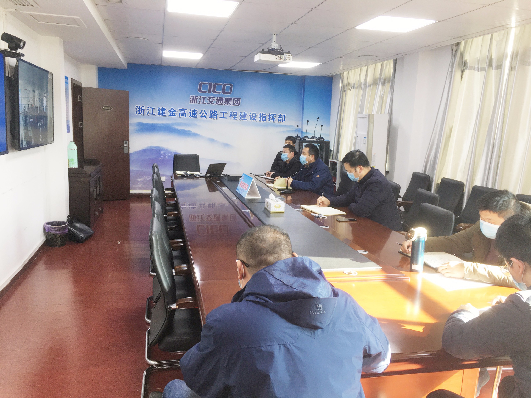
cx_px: 266
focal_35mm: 29
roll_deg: -2.5
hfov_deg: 61.7
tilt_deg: -8.9
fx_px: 445
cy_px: 199
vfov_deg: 48.2
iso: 40
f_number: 2.2
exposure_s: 1/33
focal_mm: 4.15
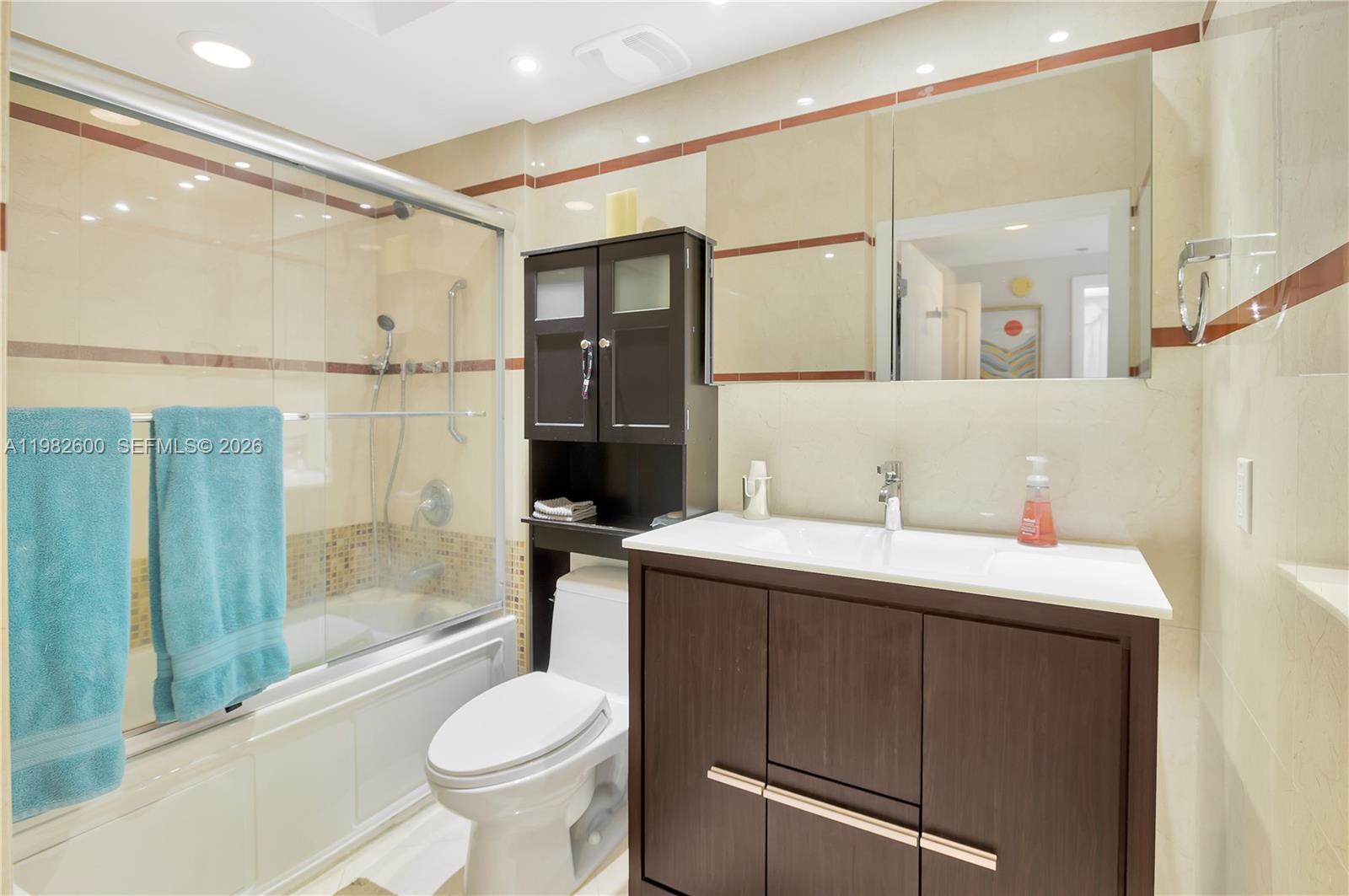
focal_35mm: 17
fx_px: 636
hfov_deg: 93.3
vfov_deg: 70.3
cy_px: 448
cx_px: 674
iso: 100
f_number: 5
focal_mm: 17
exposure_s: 1/6
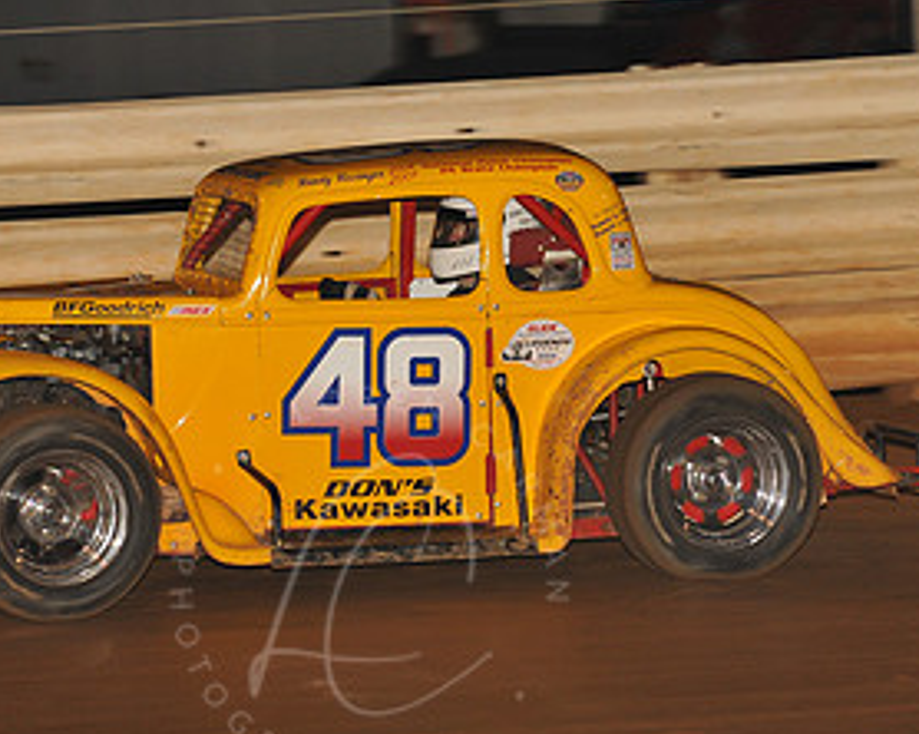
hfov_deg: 4.9
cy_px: 281
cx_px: 367
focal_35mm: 392
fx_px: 10654
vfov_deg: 3.9
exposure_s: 1/320
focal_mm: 200
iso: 1000
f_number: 6.3
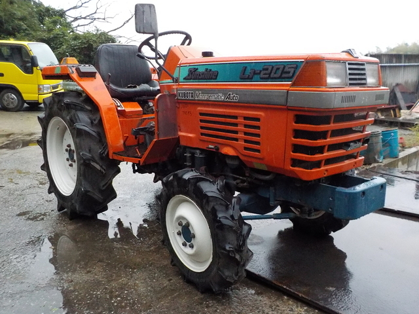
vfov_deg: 46.8
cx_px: 210
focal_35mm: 30
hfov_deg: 60.0
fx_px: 363
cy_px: 157
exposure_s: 1/200
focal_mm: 4.1
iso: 800
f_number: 3.3
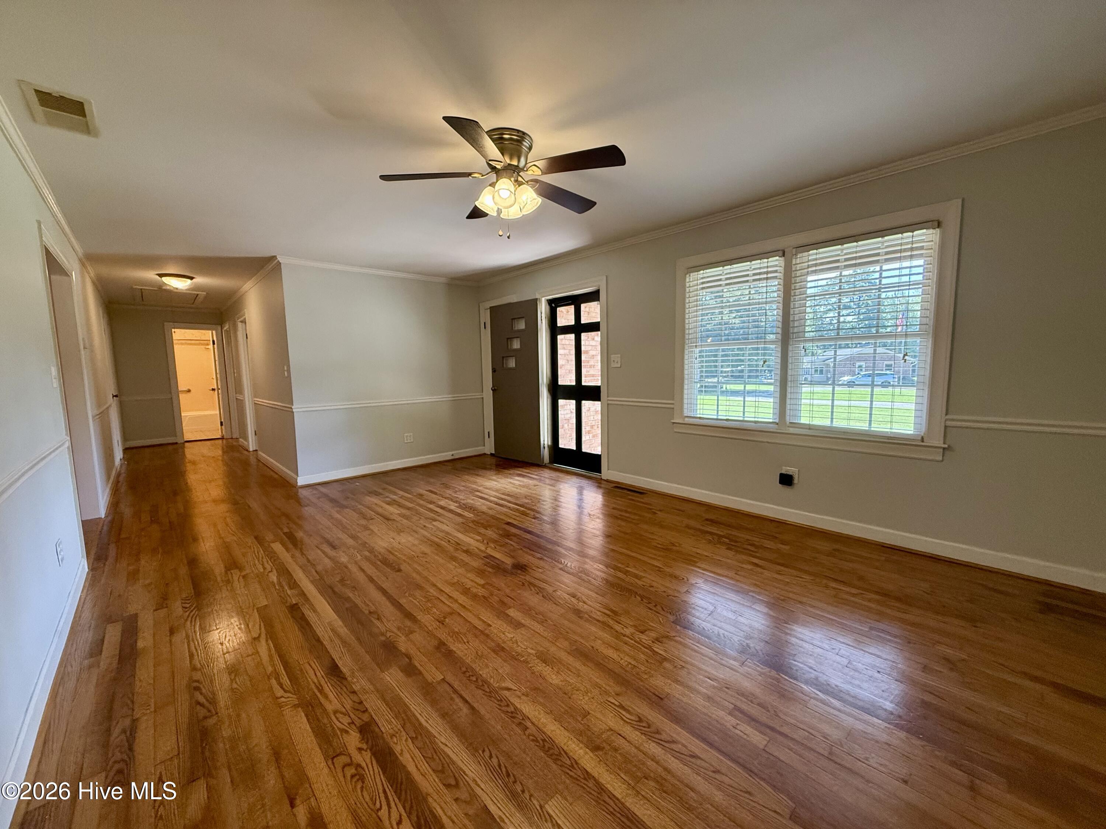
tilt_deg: -5.2
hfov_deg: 102.1
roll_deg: +0.7
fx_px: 447
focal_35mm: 14
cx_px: 553
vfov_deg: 85.7
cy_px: 414
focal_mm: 2.22
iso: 250
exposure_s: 1/120
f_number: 2.2
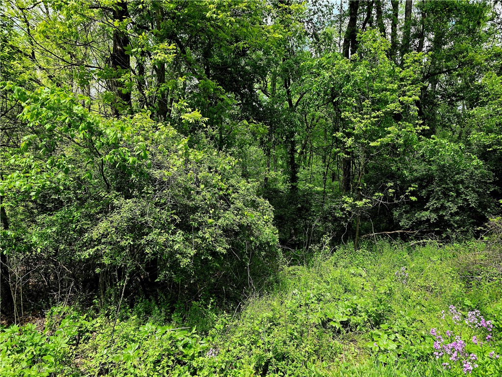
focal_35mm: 23
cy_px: 188
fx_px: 334
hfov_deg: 73.9
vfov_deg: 58.9
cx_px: 251
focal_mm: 6.3
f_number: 1.7
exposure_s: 1/182
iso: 16
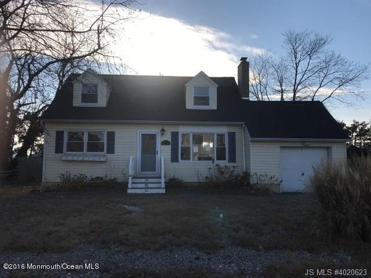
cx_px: 186
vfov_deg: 49.7
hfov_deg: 63.4
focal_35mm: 28
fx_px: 300
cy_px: 139
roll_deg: -0.2
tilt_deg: +5.2
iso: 20
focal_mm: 3.99
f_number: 1.8
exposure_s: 1/3300
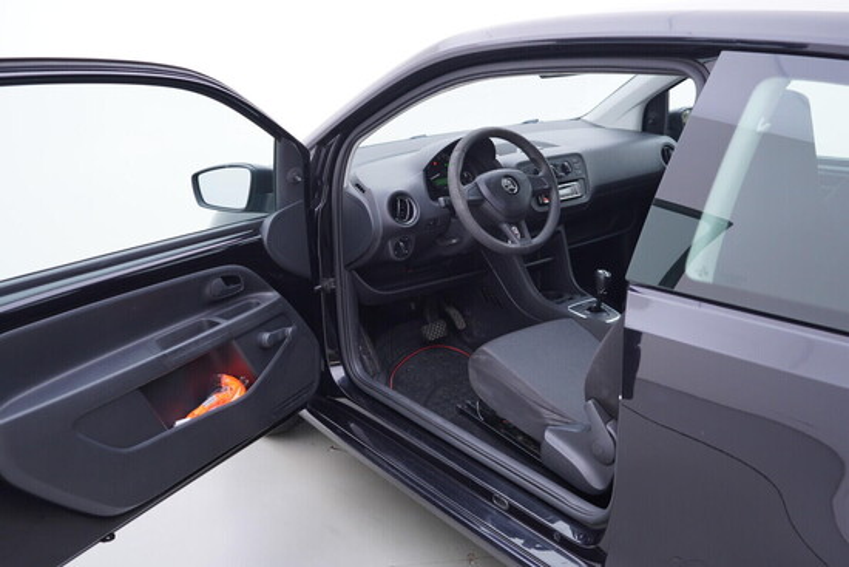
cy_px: 284
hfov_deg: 53.1
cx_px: 424
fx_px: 849
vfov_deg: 36.9
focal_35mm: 36
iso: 125
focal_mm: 24
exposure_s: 1/40
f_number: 2.8
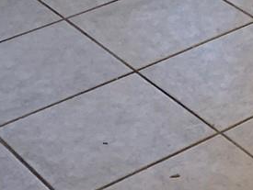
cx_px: 449
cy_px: -170
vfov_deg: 9.3
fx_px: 1105
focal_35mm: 151
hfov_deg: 12.1
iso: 250
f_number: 1.8
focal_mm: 4.25
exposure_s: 1/60
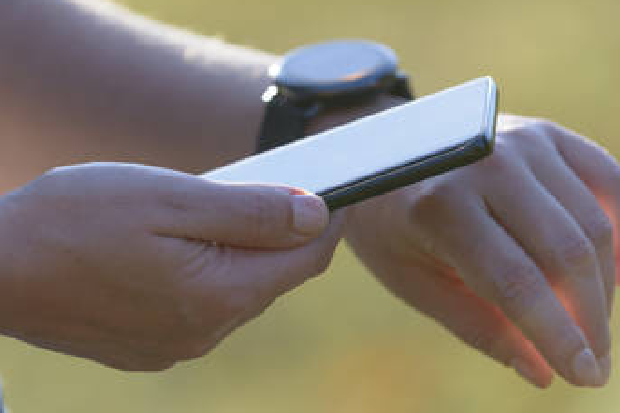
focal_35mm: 264
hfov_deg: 7.8
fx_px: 4544
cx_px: 305
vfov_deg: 5.2
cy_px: 176
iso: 250
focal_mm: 200
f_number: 5
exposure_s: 1/500
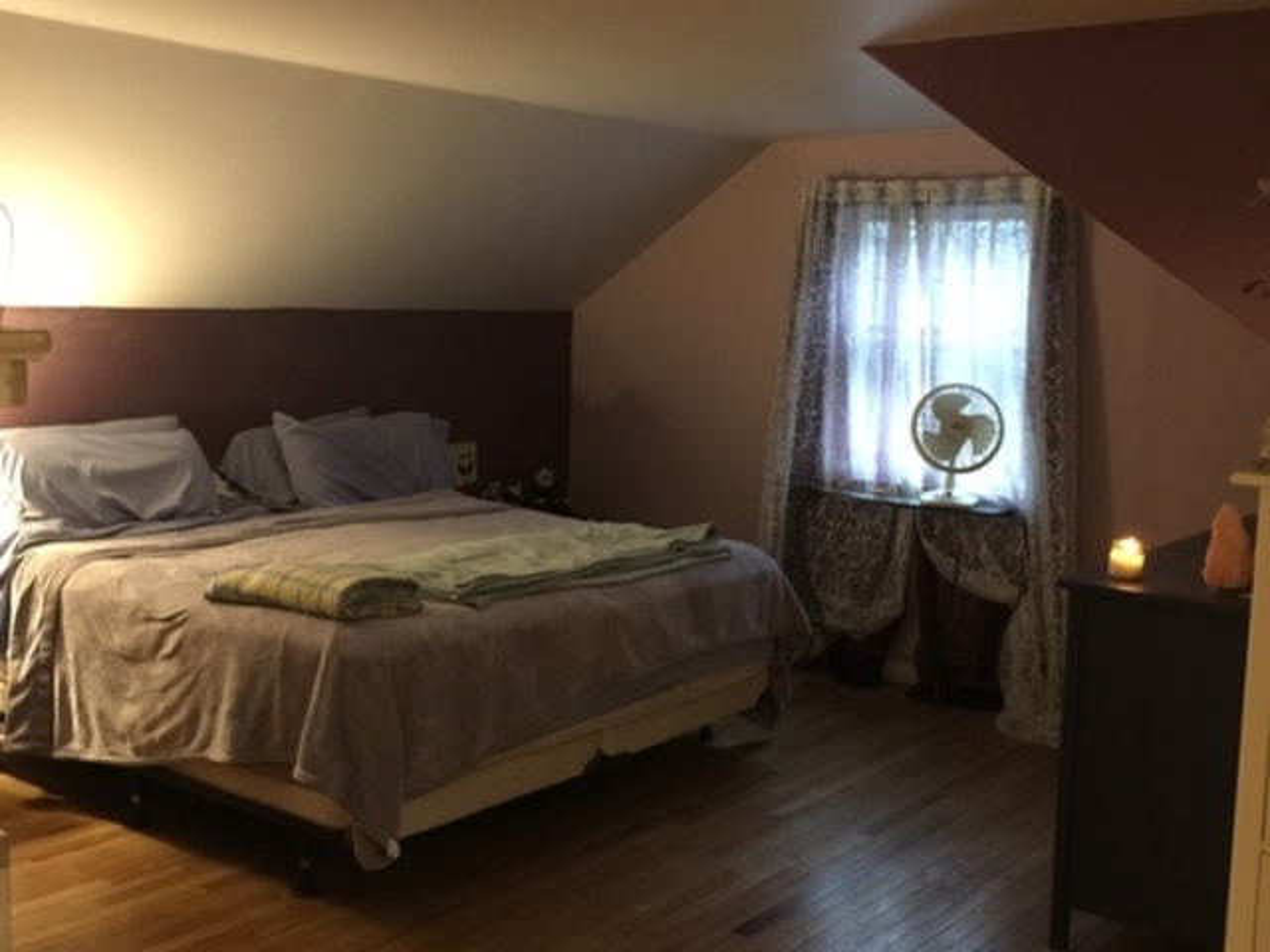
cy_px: 476
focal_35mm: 29
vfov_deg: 48.2
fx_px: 1064
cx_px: 635
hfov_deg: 61.7
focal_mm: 4.15
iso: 100
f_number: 2.2
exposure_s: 1/4
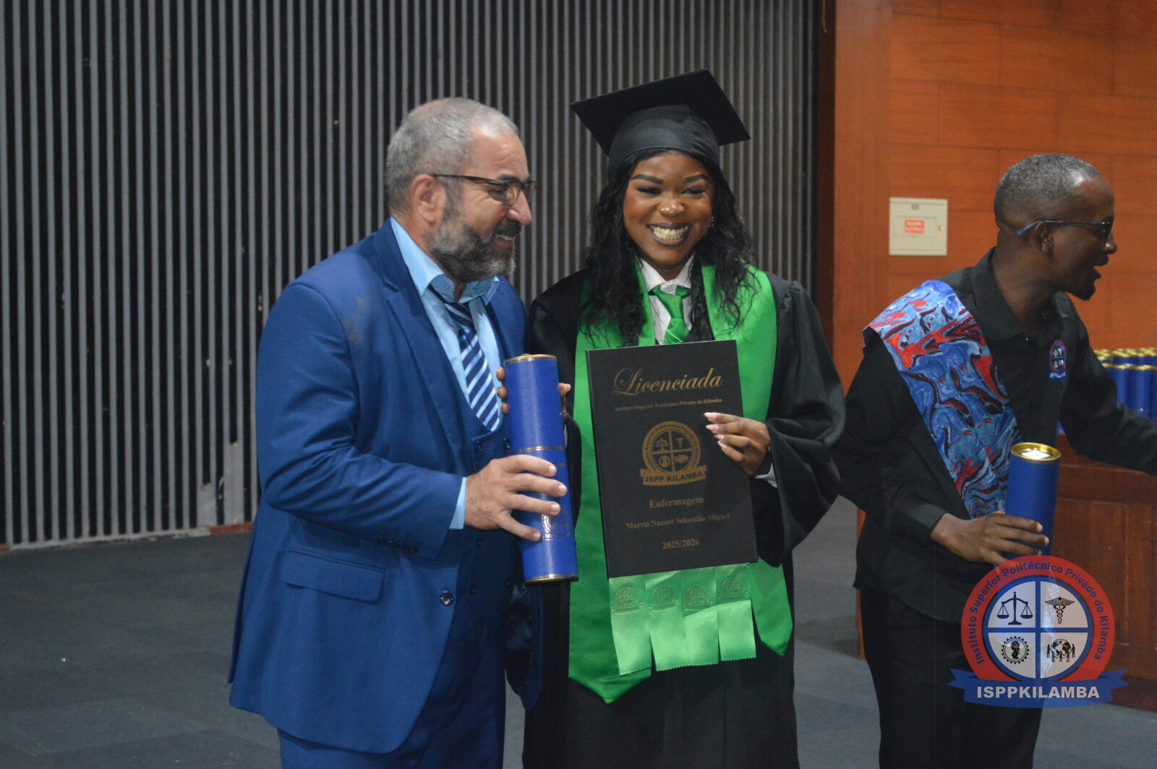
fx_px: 2119
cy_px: 384
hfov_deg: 30.5
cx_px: 578
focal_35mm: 66
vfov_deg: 20.6
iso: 3200
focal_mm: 44
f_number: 5.3
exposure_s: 1/60
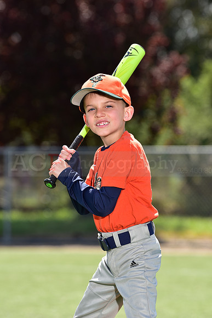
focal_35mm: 200
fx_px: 1765
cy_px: 159
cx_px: 106
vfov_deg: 10.3
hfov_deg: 6.9
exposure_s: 1/250
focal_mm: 200
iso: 80
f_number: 5.6
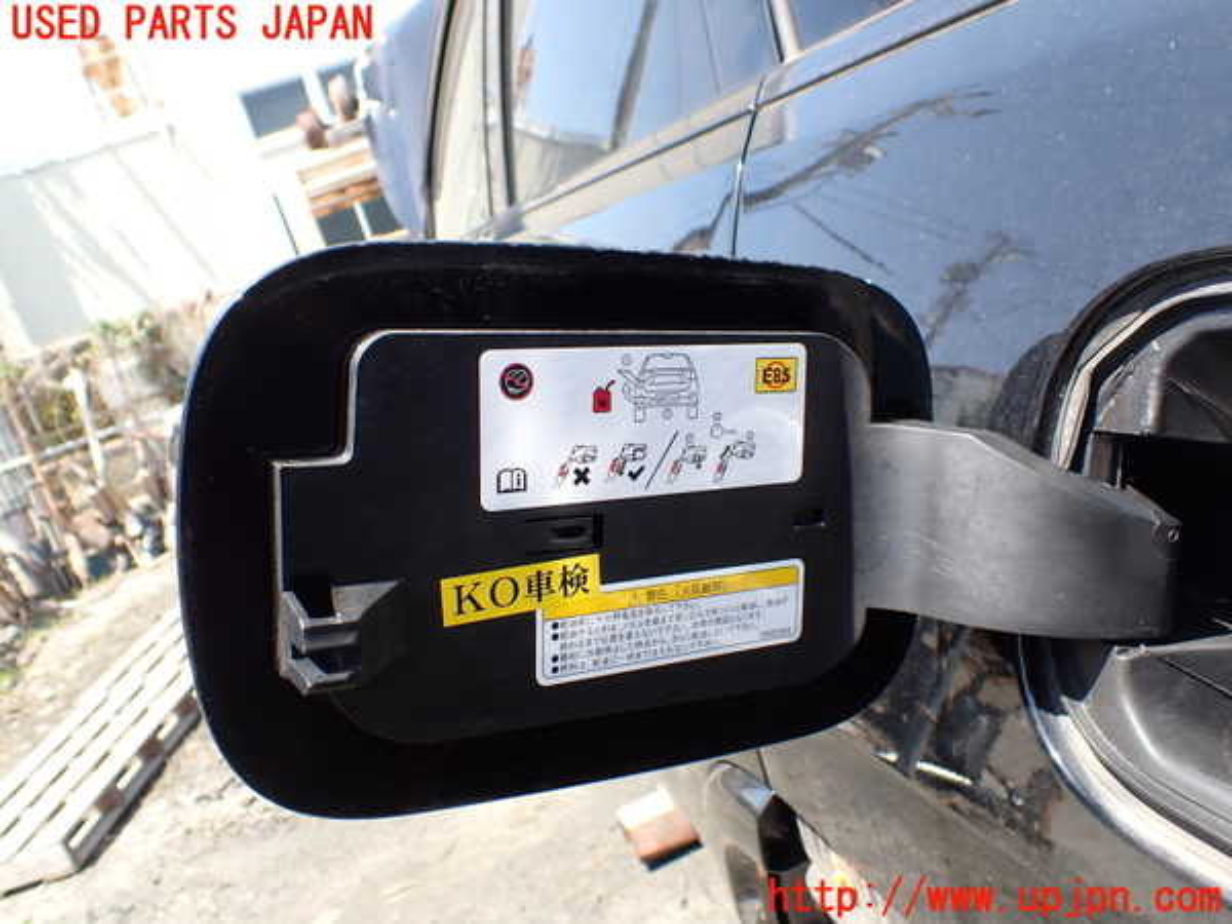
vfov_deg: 46.8
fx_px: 1068
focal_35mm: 30
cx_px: 616
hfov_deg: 60.0
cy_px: 462
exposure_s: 1/200
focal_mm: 5.4
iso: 100
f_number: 3.2
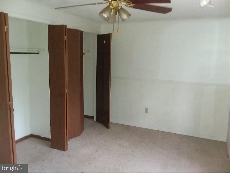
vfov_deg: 48.2
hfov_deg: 61.7
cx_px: 115
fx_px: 193
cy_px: 86
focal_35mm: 29
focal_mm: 2.47
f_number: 1.9
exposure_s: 1/17
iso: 250
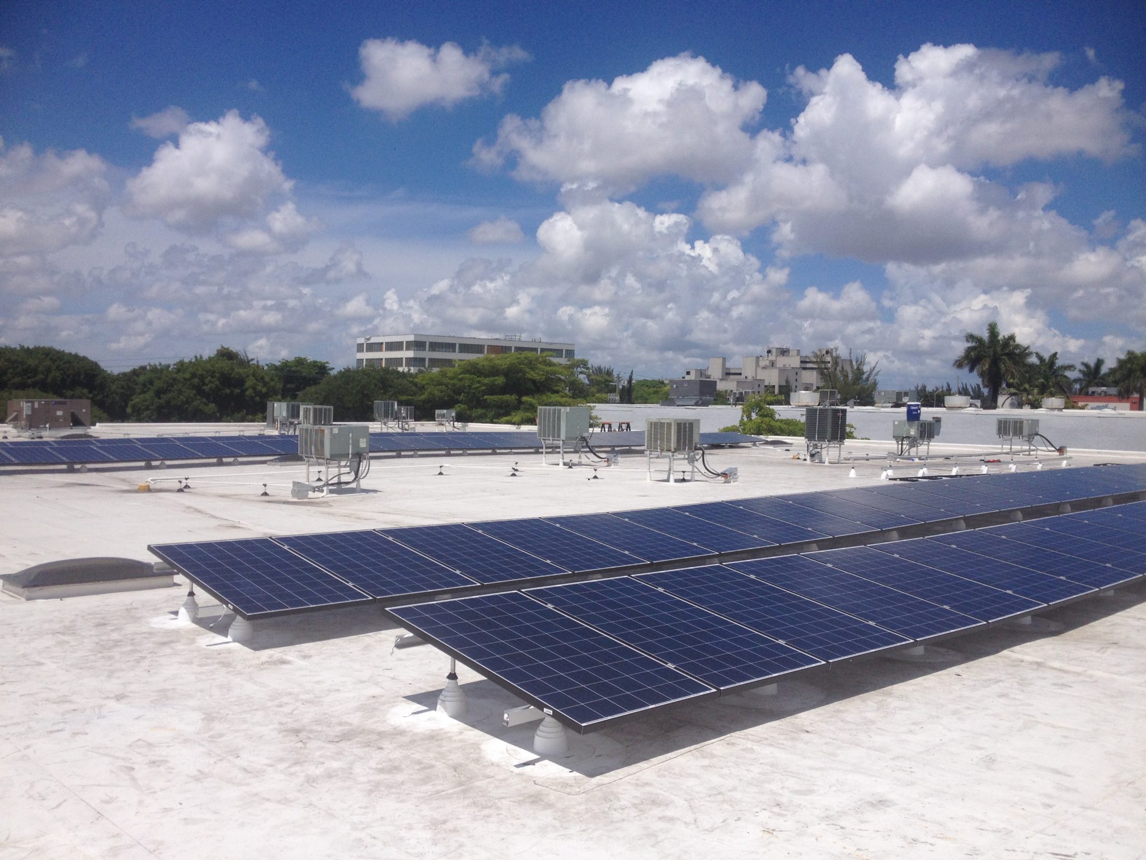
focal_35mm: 35
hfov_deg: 52.6
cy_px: 430
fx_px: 1159
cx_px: 573
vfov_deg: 40.7
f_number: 2.4
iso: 50
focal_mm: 4.28
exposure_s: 1/4608
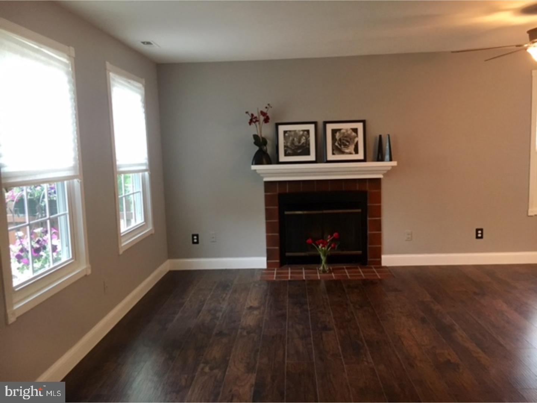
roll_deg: +1.5
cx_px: 268
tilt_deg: -7.3
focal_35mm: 29
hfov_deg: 61.7
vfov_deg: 48.2
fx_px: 450
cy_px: 202
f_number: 2.2
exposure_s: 1/30
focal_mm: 4.15
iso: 160
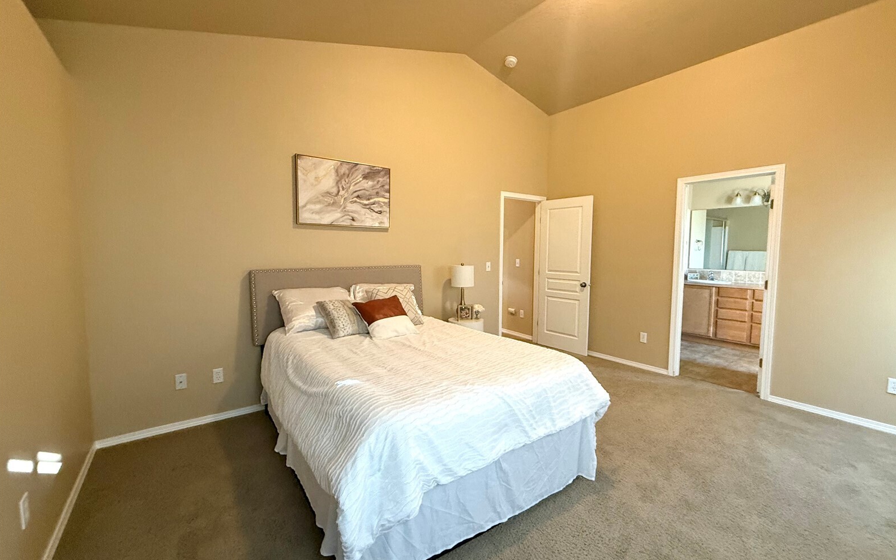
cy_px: 276
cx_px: 450
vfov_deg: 74.8
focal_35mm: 15
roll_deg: +0.1
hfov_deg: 101.5
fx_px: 366
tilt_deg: -5.1
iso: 400
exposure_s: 1/60
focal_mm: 2.22
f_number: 2.2
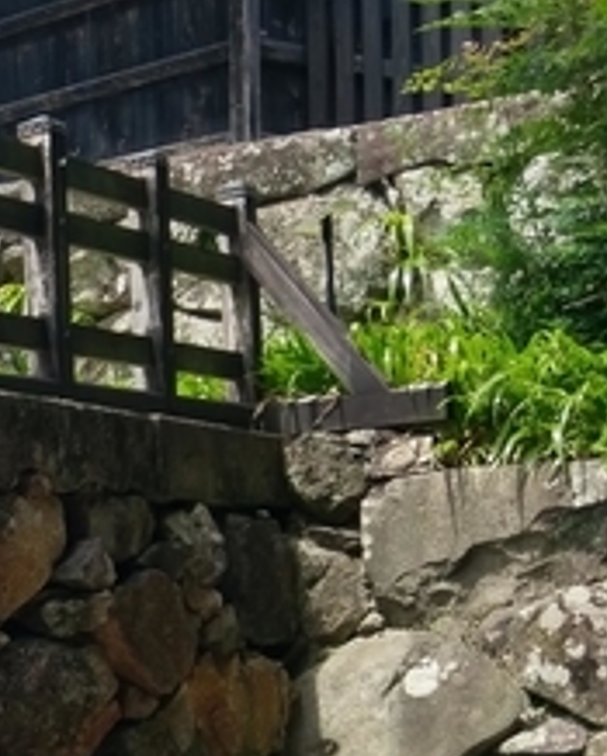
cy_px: 624
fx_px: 2084
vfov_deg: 20.3
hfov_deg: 14.6
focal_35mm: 93
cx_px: -479
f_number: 1.8
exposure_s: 1/932
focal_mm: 4.58
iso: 100
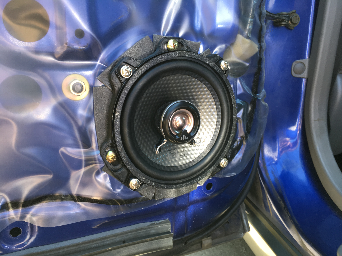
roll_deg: -2.7
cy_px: 128
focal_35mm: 29
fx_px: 287
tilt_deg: -21.1
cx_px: 171
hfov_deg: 61.7
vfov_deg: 48.2
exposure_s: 1/50
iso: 25
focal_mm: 4.15
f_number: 2.2
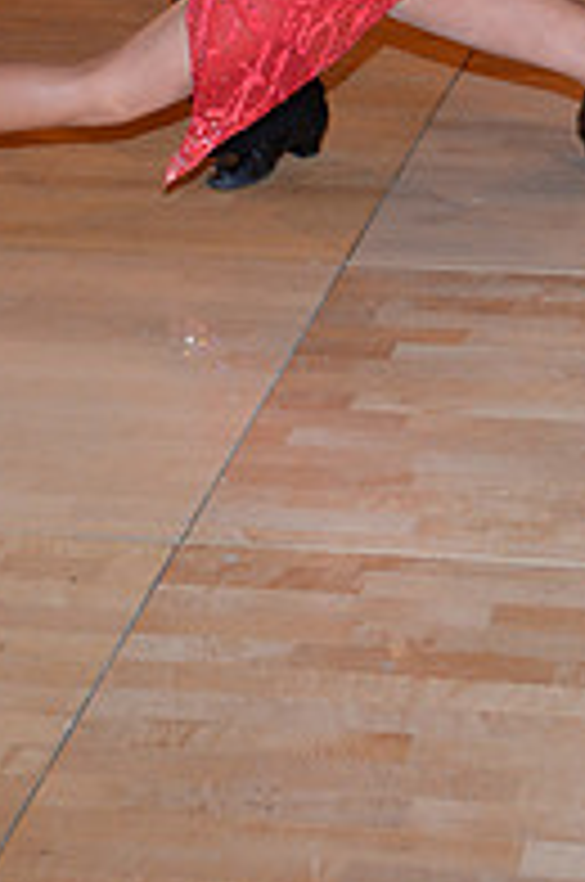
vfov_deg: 14.4
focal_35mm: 136
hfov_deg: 10.0
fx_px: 3327
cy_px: -302
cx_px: 331
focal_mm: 46
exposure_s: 1/200
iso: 2000
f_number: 4.5
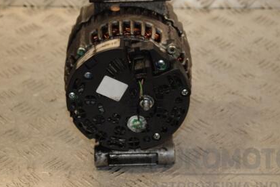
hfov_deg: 18.1
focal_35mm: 113
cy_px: 68
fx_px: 879
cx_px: 139
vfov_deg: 12.1
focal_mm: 52
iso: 800
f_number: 6.3
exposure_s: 1/200
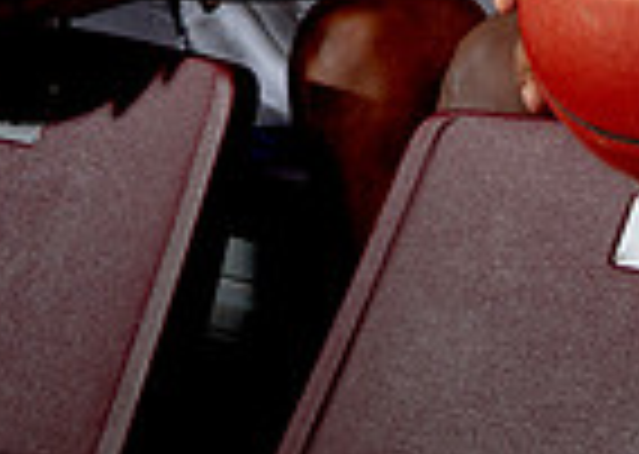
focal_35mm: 126
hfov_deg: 14.4
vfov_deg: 10.3
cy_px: -496
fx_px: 2283
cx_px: 1069
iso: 100
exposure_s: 1/125
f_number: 8
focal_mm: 26
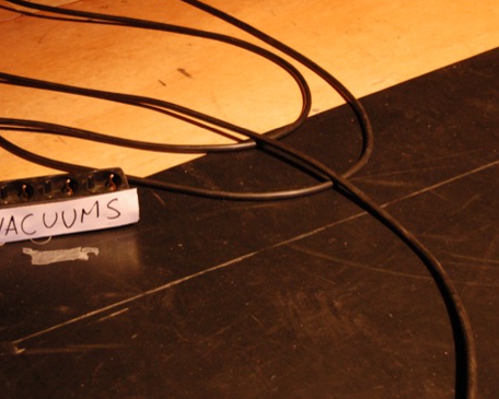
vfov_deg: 20.4
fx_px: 1108
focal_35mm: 75
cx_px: 154
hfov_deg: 25.2
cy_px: 190
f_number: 5
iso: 1600
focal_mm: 38
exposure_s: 1/6
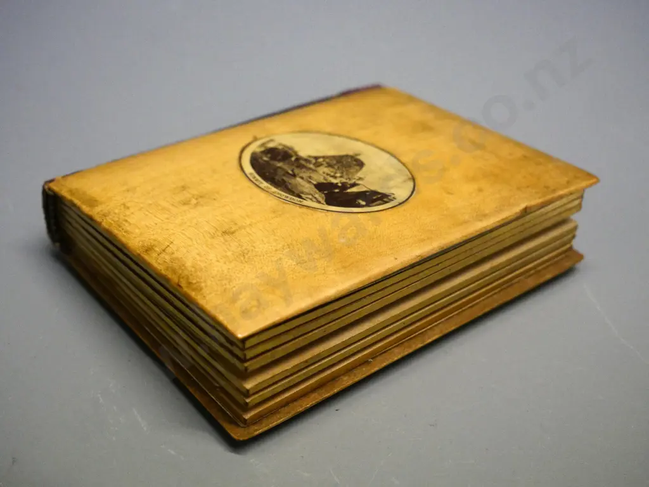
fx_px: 862
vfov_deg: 31.5
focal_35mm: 46
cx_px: 324
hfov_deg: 41.2
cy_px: 244
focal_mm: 23
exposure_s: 1/320
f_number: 5
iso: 3200
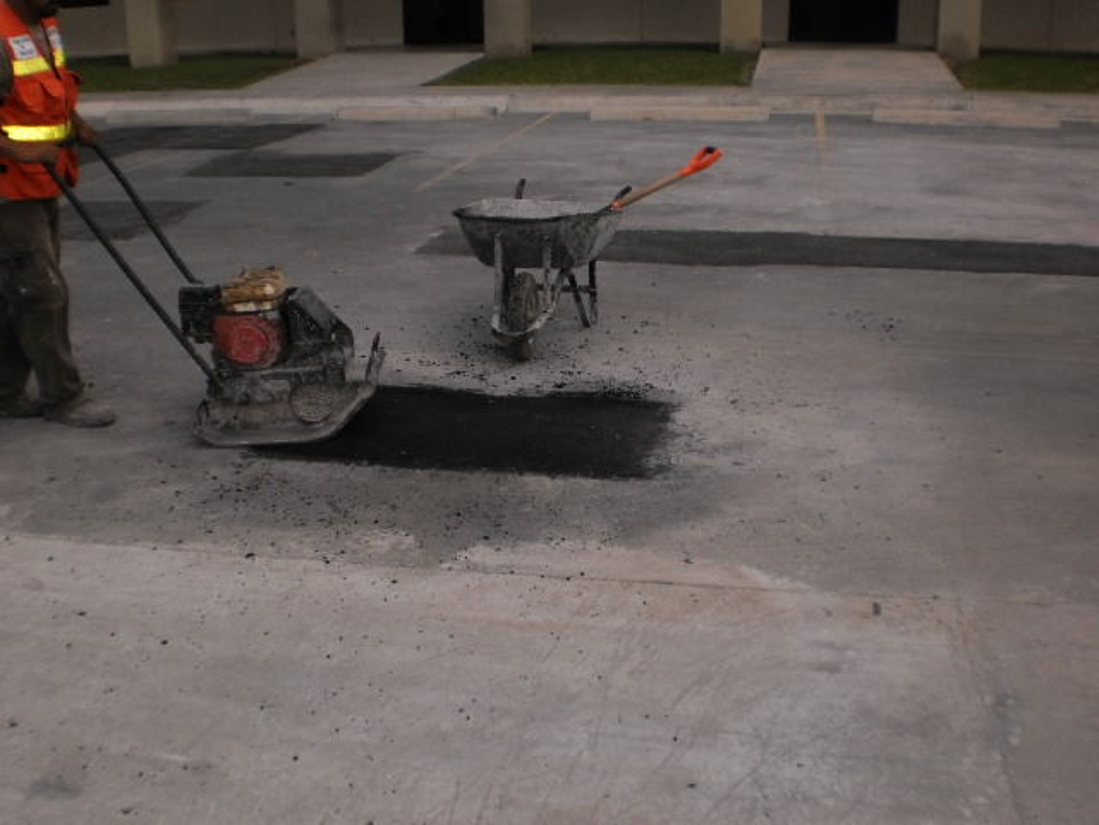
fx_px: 1143
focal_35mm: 36
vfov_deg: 39.7
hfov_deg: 51.4
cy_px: 412
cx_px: 550
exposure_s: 1/2000
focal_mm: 6.3
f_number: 4.6
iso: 100
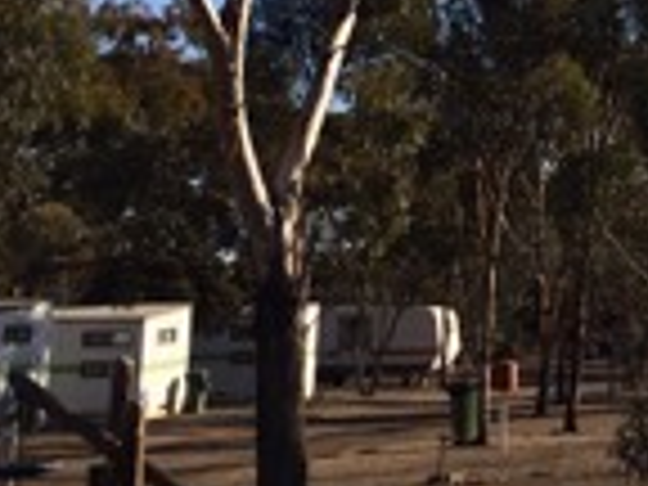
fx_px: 1966
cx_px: 927
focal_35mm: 105
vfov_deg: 13.8
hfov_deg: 17.2
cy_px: -72
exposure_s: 1/2564
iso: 32
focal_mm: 4.15
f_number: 2.2
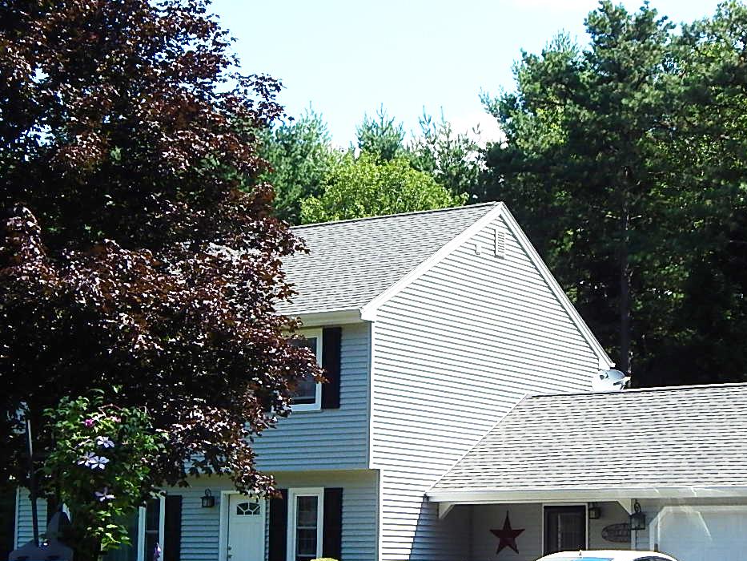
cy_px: 377
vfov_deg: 17.5
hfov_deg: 23.2
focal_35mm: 84
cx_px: 500
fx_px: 1813
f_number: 3.7
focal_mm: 8.6
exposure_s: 1/1000
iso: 125
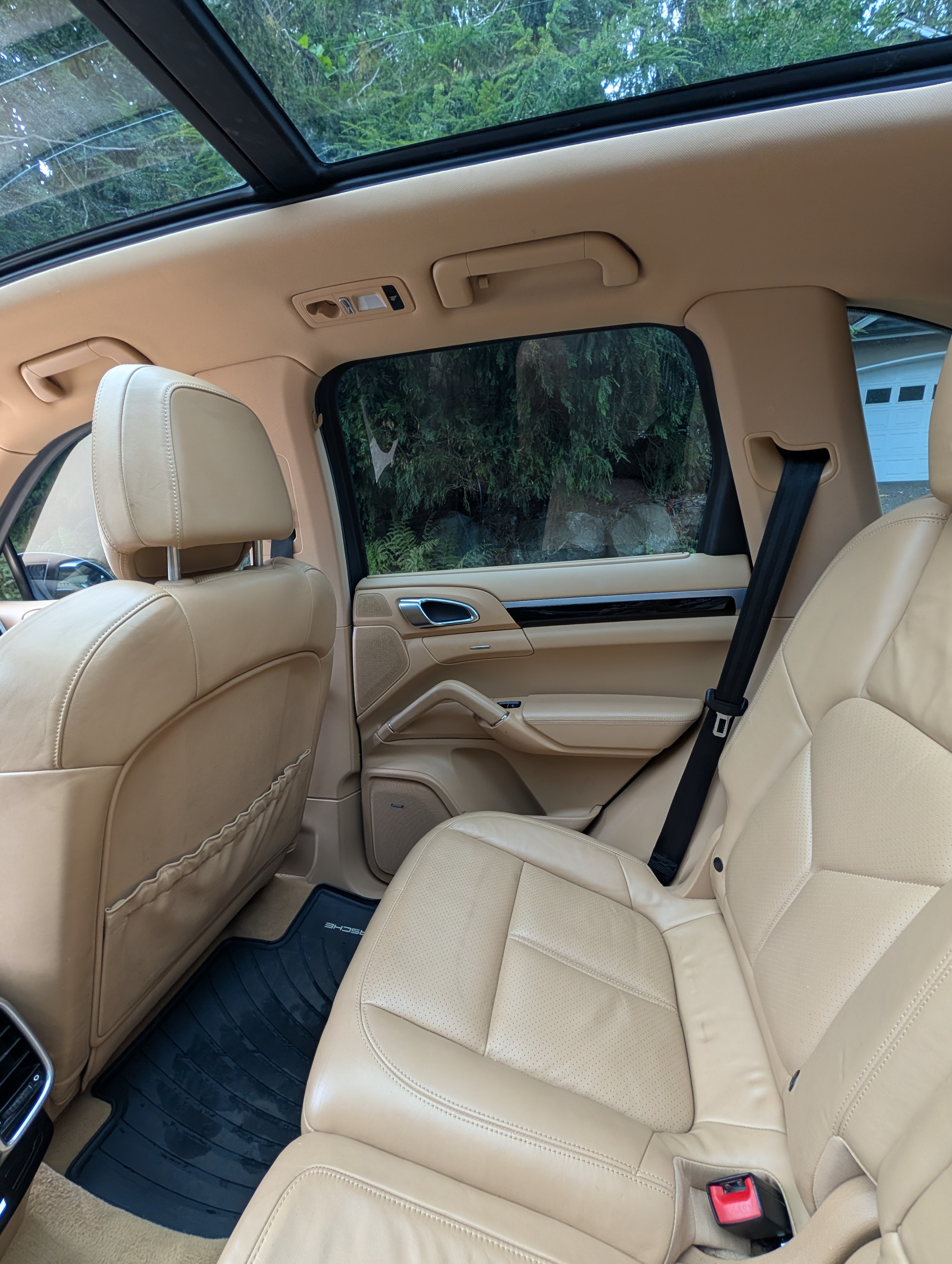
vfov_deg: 110.5
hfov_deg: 94.6
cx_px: 476
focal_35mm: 12
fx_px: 439
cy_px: 632
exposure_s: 1/71.4
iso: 91
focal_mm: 2.02
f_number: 1.7
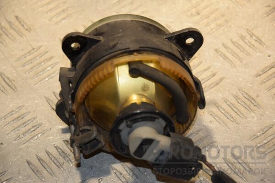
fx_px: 1123
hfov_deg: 14.0
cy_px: 92
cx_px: 138
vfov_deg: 9.3
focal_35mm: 147
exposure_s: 1/200
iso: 800
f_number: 5.6
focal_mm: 98
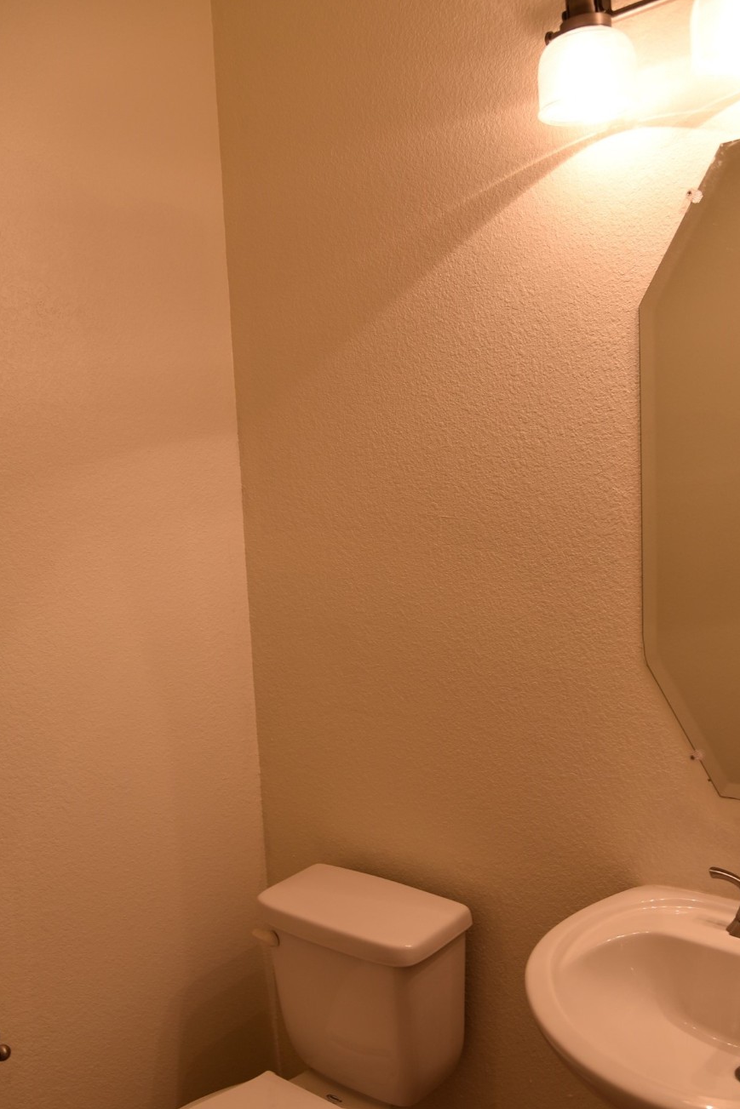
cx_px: 379
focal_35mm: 33
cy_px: 606
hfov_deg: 40.0
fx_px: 1017
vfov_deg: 57.1
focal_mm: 28
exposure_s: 1/80
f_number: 4.5
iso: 400
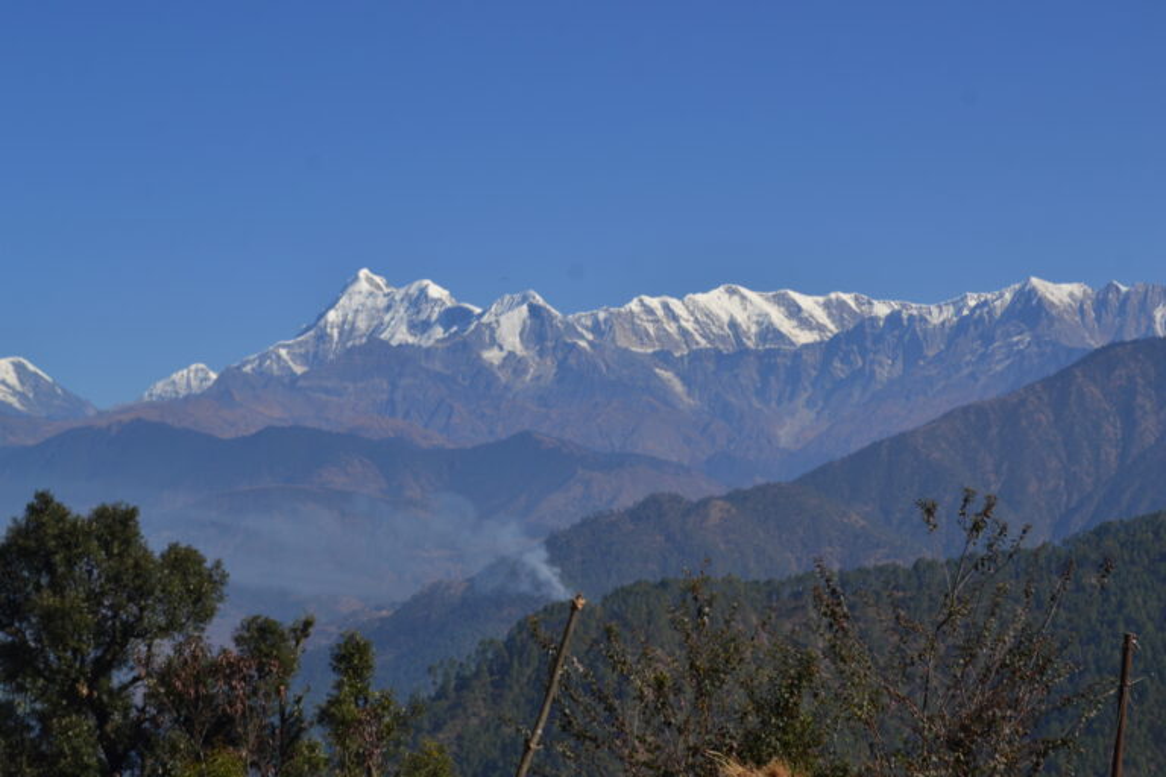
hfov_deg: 24.6
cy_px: 388
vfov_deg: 16.6
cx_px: 583
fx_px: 2672
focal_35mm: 82
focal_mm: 55
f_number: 10
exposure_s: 1/400
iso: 100
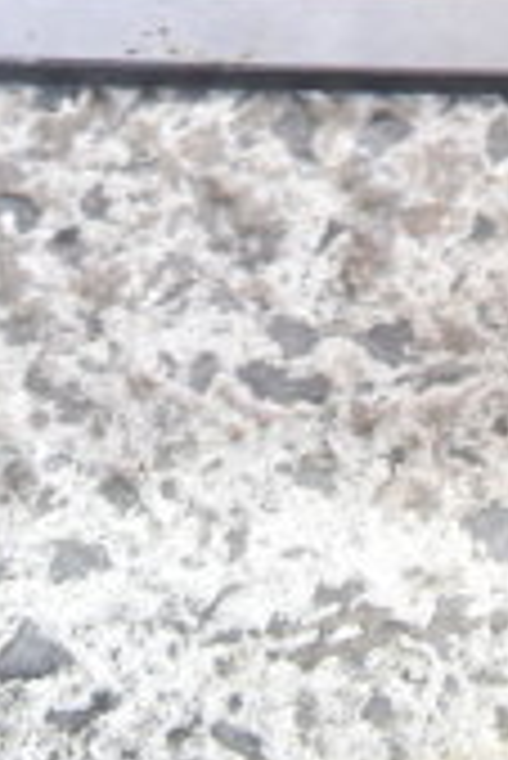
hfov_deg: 9.3
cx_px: 593
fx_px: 3084
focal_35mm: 146
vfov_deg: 11.3
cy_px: -1162
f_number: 3.5
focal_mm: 18
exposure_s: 1/30
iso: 500
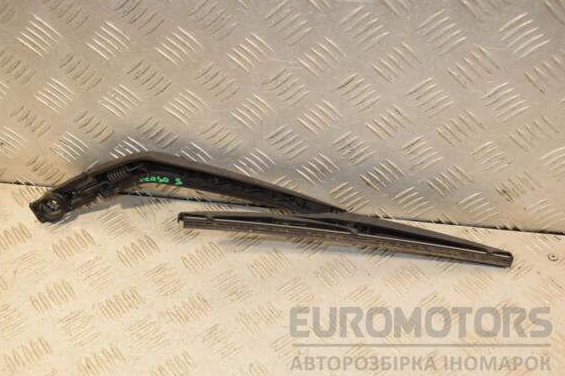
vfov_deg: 26.5
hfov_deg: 38.9
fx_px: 800
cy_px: 189
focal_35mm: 51
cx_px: 271
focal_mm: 32
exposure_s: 1/200
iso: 800
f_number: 7.1
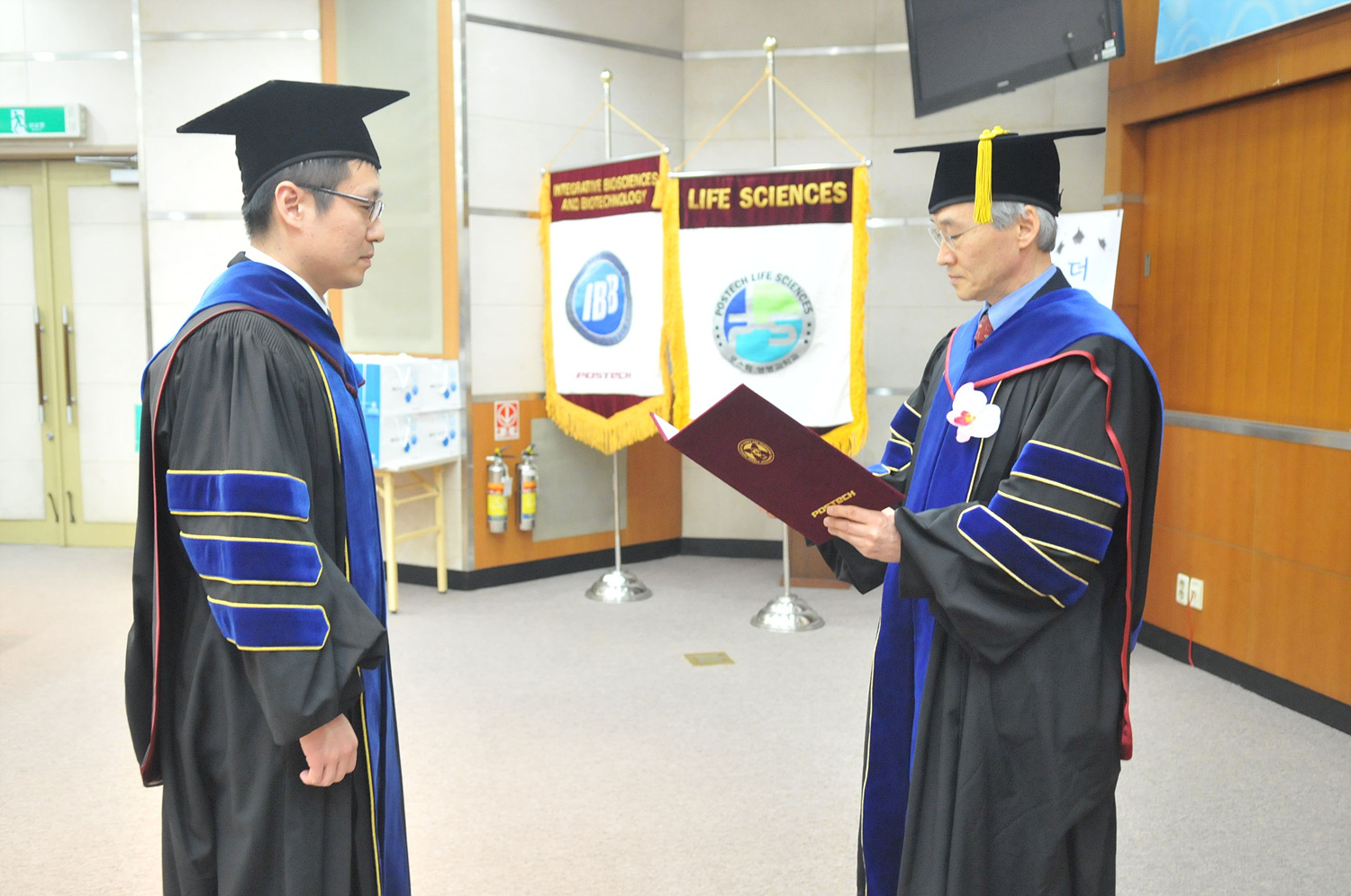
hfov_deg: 55.2
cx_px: 676
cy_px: 448
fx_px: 1293
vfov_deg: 38.3
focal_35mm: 34
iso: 2000
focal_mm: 23
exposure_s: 1/30
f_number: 2.8
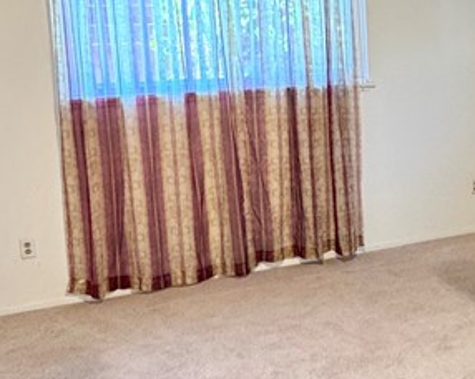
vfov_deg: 30.7
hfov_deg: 36.2
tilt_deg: -10.1
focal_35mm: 49
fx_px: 688
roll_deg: +1.8
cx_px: 410
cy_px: 158
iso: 200
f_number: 2.2
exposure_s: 1/60
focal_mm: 2.22
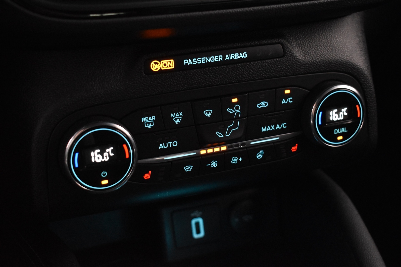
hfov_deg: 35.1
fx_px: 635
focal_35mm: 57
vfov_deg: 23.8
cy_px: 134
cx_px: 200
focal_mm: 38
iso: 3200
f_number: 4.8
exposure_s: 1/15
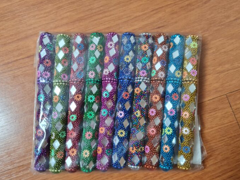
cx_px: 118
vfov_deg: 51.4
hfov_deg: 65.3
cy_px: 93
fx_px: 187
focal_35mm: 27
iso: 250
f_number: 1.8
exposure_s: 1/40
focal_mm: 5.4
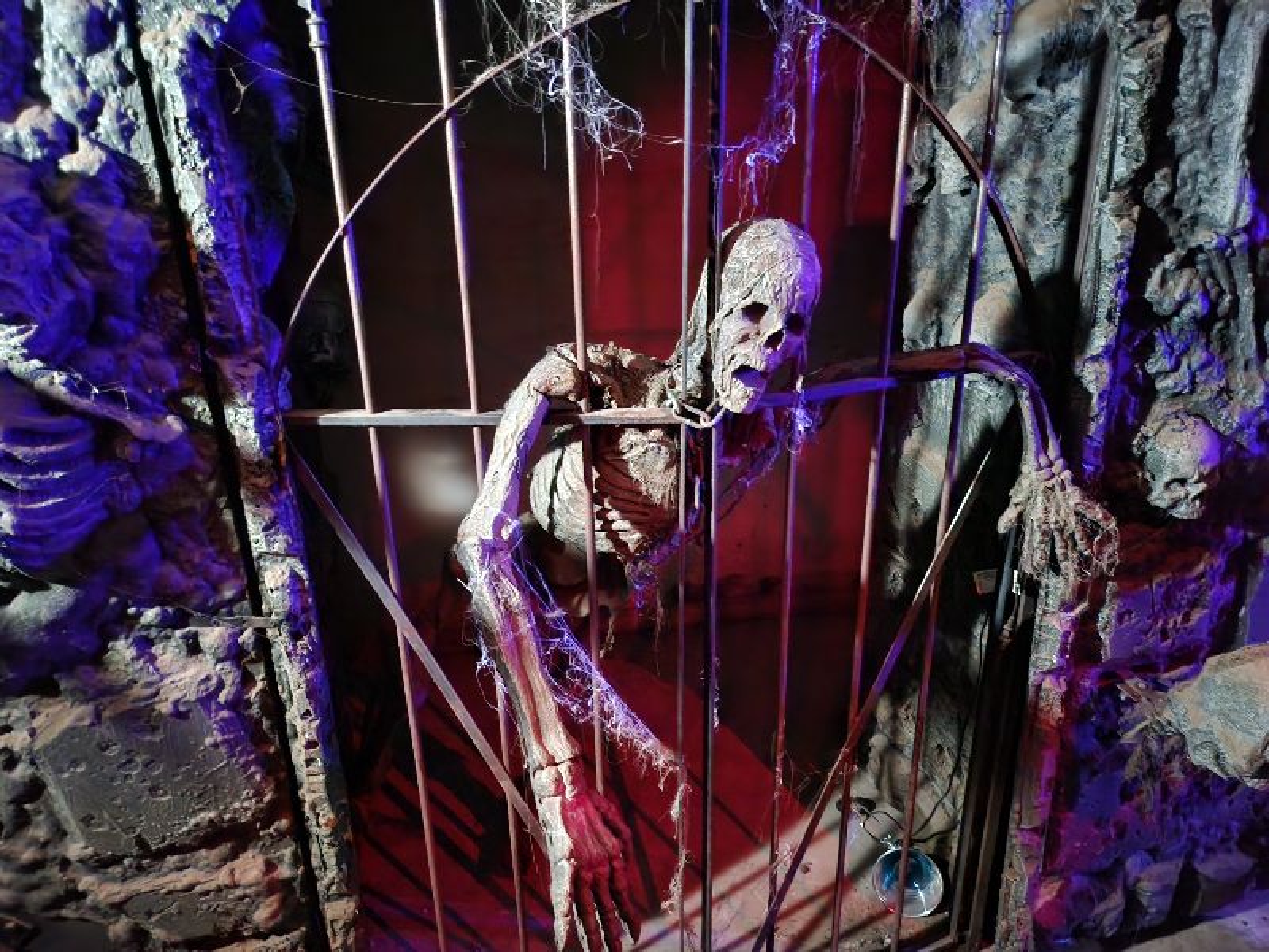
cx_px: 634
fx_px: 880
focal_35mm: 24
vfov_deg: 56.8
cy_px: 476
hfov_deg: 71.6
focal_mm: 5
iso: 2500
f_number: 1.8
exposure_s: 1/4
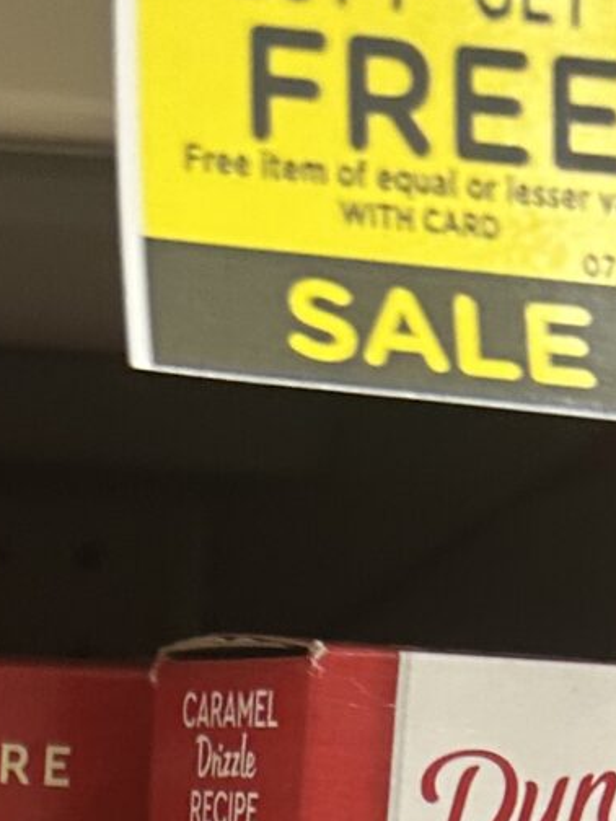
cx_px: -21
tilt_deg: -19.5
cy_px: 1824
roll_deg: +0.9
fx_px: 2895
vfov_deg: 13.1
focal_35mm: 122
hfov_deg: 12.0
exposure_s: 1/62
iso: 160
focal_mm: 6.86
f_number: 1.78
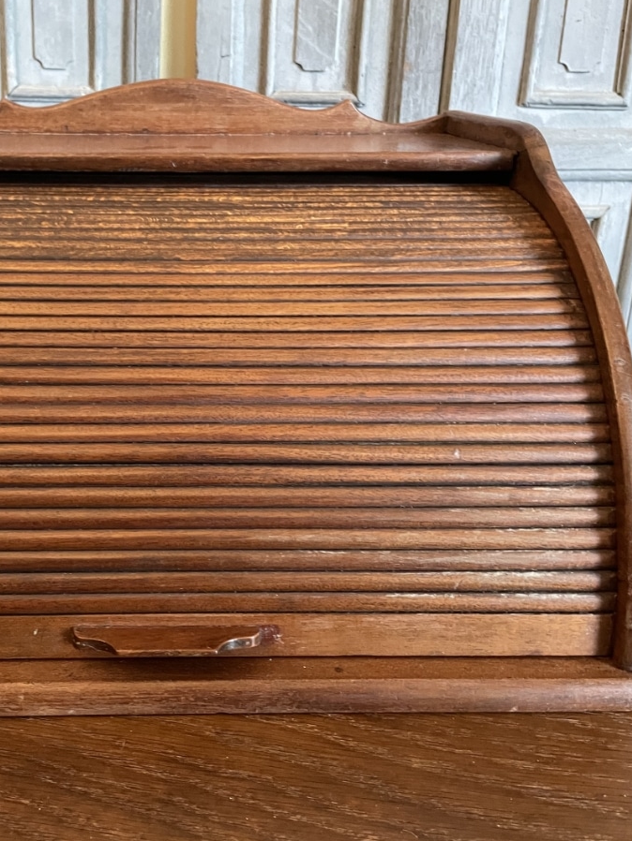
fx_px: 852
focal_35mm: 35
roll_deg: -0.3
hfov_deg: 39.8
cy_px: 420
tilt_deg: -21.0
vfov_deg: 52.6
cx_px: 176
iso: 500
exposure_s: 1/25
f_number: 1.6
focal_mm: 4.2
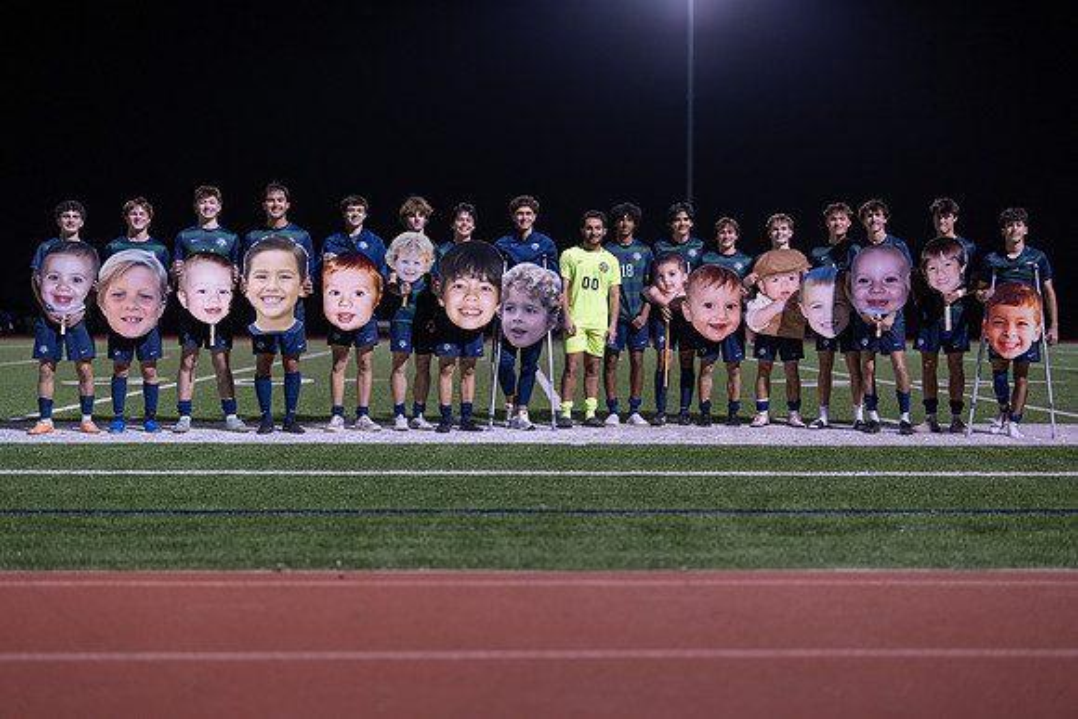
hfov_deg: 39.6
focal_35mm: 50
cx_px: 539
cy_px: 360
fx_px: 1498
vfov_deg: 27.0
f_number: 1.2
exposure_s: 1/500
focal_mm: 50
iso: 320
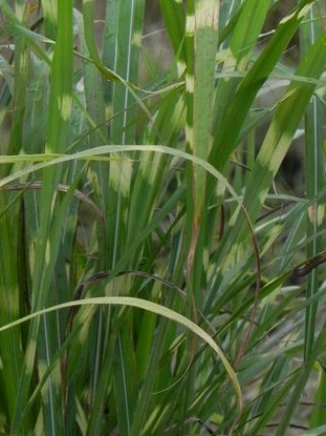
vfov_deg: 4.2
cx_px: 67
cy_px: 120
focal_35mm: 476
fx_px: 5980
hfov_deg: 3.1
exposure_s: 1/80
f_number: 5
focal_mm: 44
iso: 160
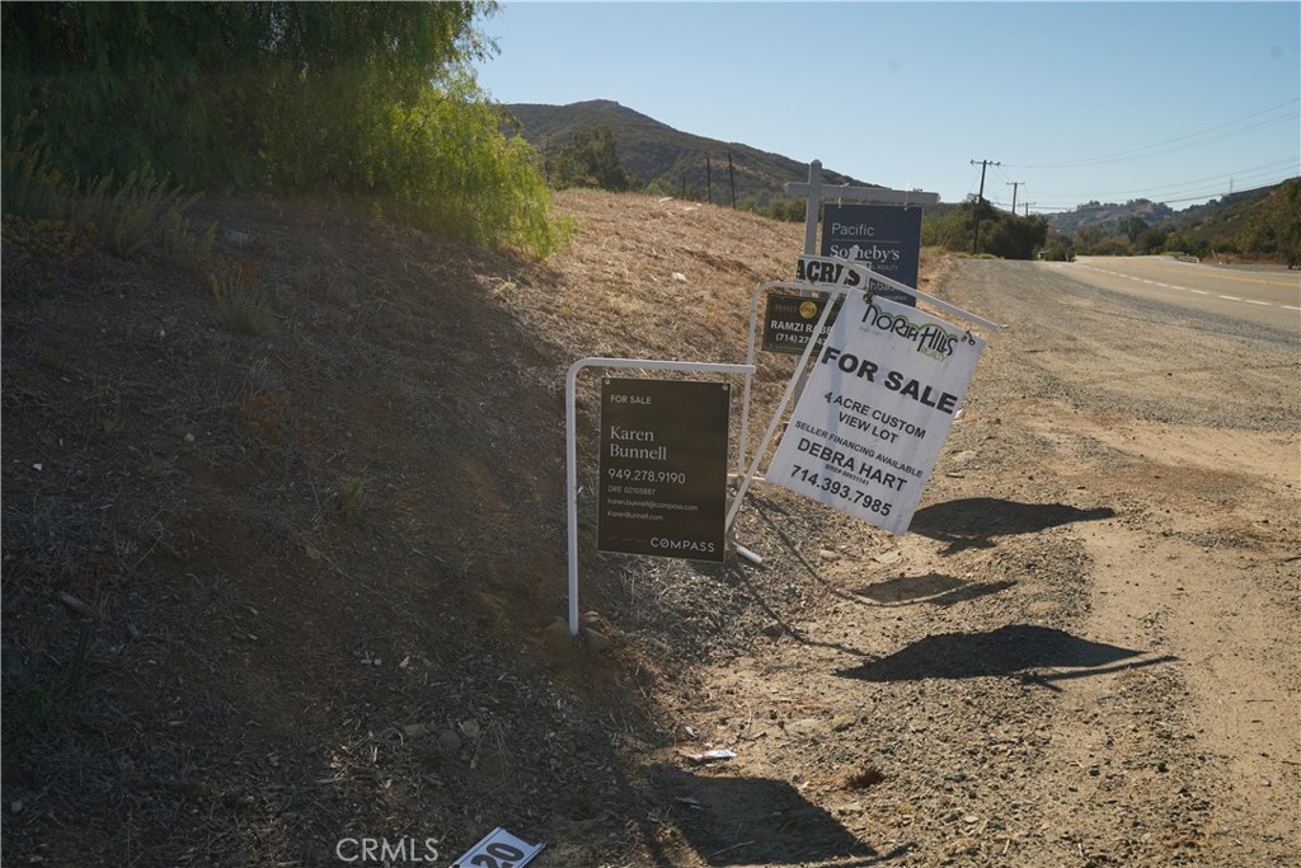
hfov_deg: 54.4
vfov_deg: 37.9
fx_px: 1265
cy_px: 434
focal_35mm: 35
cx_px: 650
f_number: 8
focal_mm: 35
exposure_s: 1/80
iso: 100
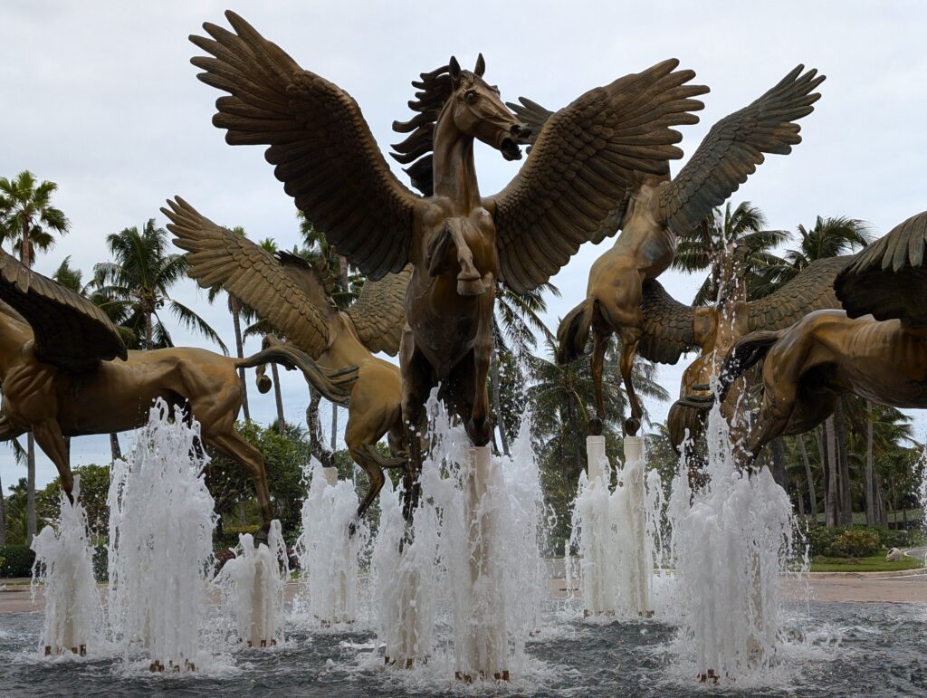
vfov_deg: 29.7
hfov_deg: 38.9
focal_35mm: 49
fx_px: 1314
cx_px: 464
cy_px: 349
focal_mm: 6.9
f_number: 1.68
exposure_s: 1/268
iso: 21
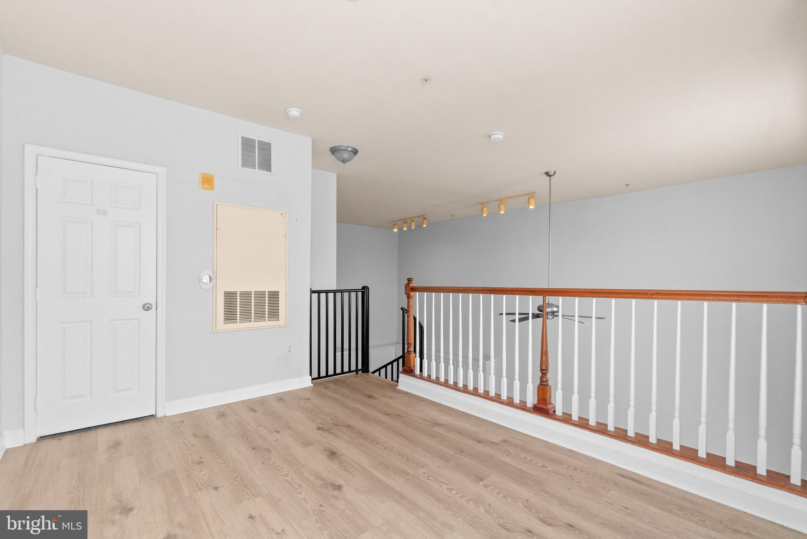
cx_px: 404
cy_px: 270
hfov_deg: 100.4
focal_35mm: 15
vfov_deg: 77.3
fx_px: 336
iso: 400
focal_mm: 10
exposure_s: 1/50
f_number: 8
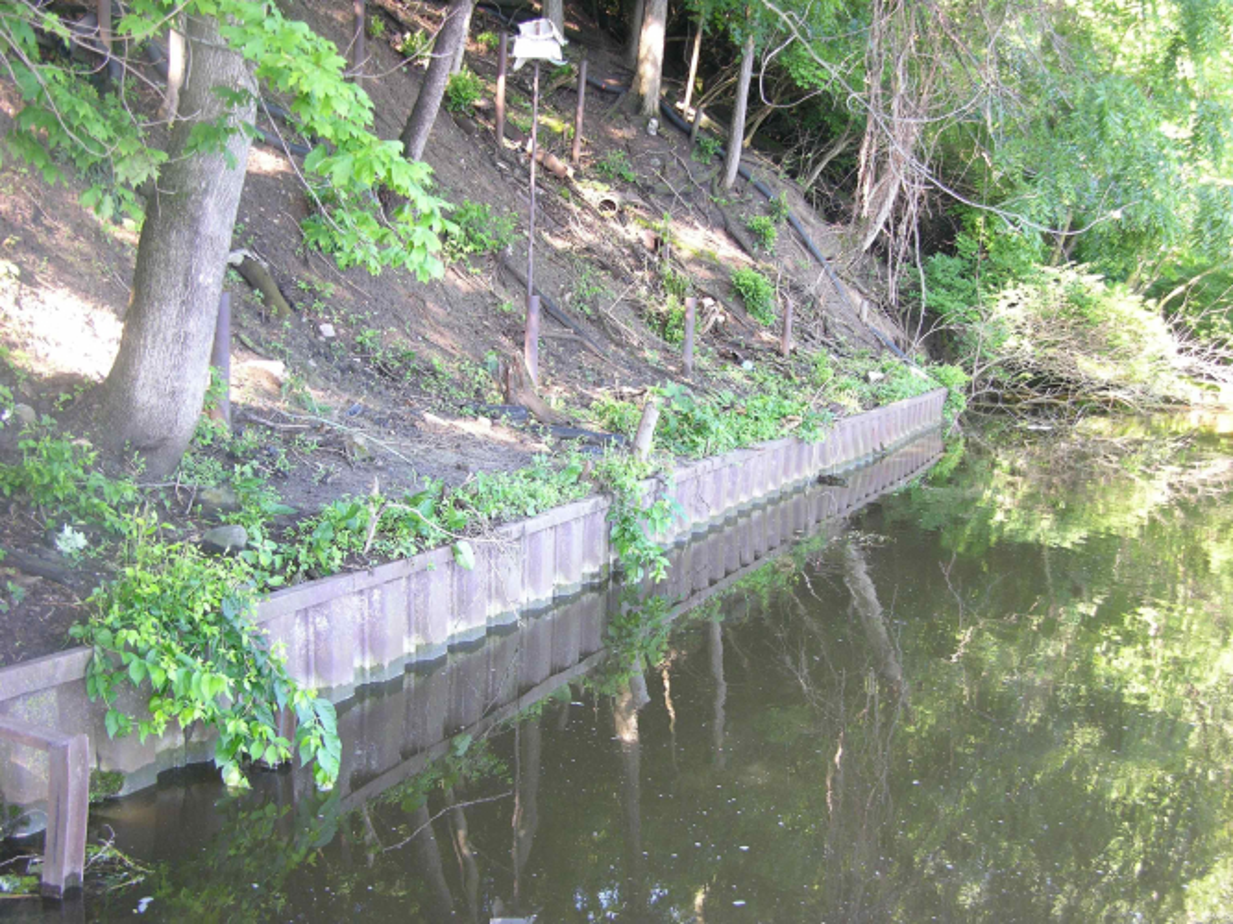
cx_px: 616
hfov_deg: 41.2
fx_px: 1638
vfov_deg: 31.5
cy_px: 462
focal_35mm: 46
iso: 100
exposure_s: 1/30
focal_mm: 11.6
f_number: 3
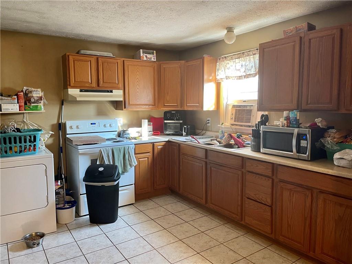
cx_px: 176
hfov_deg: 67.3
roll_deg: +0.9
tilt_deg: -4.8
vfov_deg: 53.1
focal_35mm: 26
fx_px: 264
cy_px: 132
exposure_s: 1/60
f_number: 1.6
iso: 250
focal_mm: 5.1
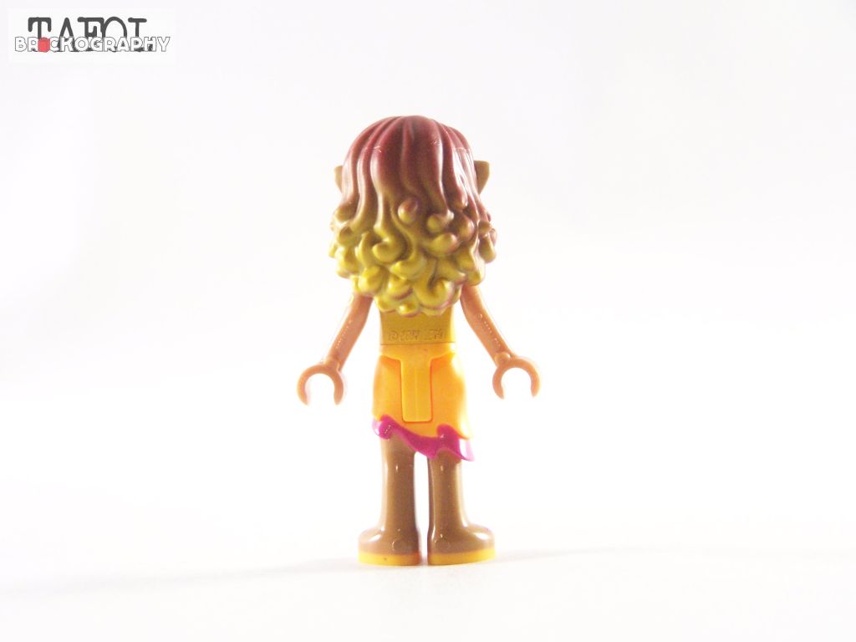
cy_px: 321
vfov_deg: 14.1
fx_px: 2596
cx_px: 428
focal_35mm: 105
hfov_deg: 18.7
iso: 400
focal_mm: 17.5
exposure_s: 1/45
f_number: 3.2
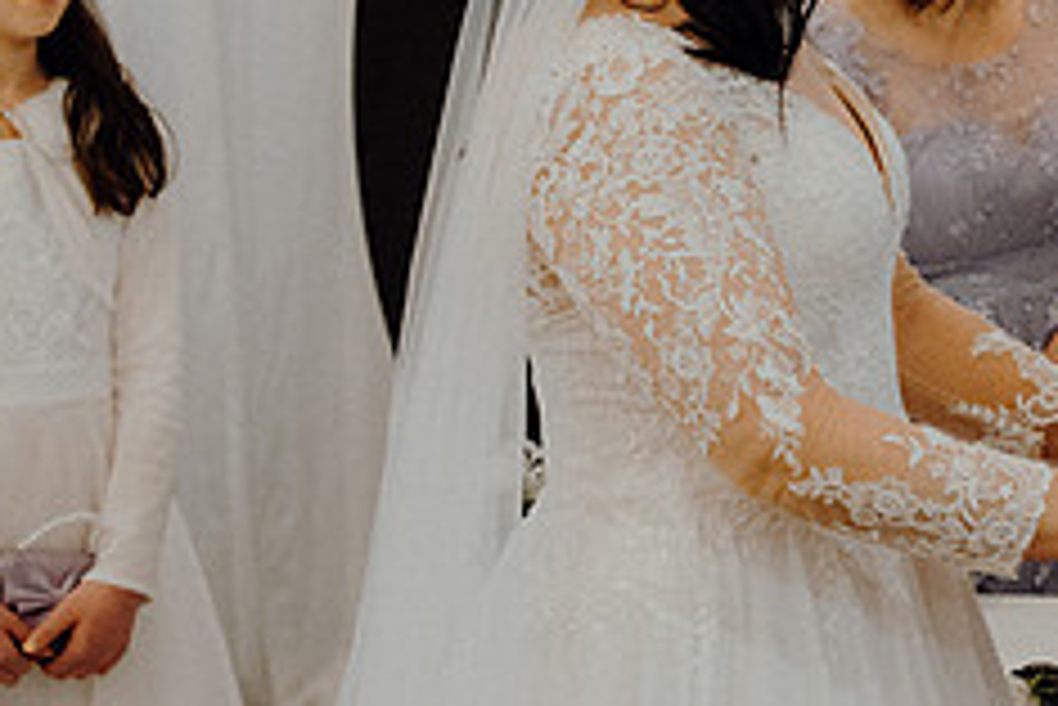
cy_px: 142
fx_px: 3558
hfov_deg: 16.5
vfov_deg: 11.3
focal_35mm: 121
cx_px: 1099
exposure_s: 1/200
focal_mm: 49
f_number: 3.5
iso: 5000
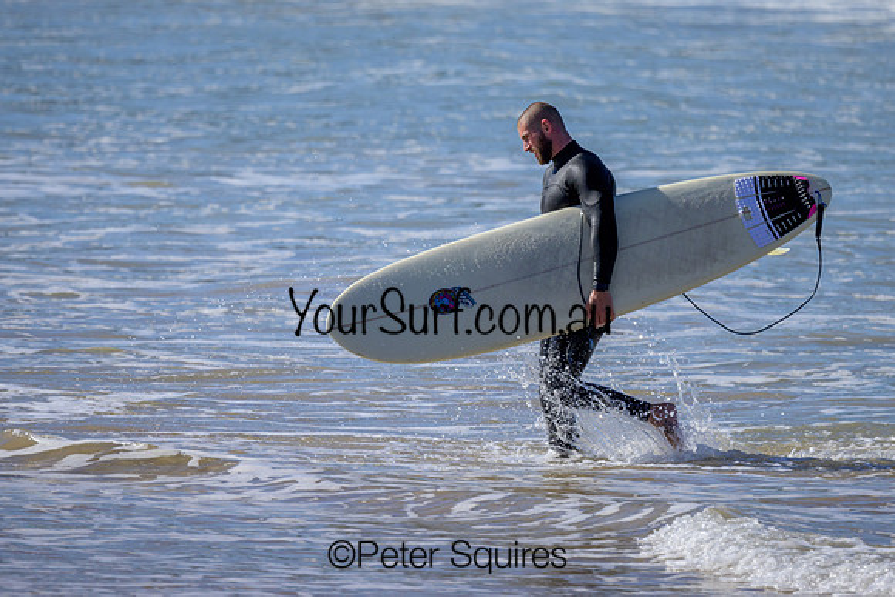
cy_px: 242
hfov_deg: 1.9
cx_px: 483
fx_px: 27327
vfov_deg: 1.3
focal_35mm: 1099
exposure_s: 1/2000
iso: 250
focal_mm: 800
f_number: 6.3
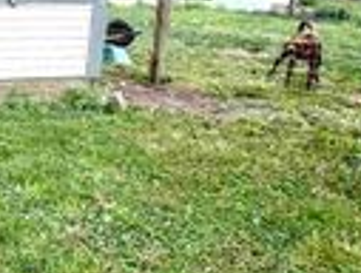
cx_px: -256
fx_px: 533
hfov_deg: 23.5
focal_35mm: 51
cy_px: 24
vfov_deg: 27.6
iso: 32
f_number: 1.8
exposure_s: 1/146
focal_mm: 1.57
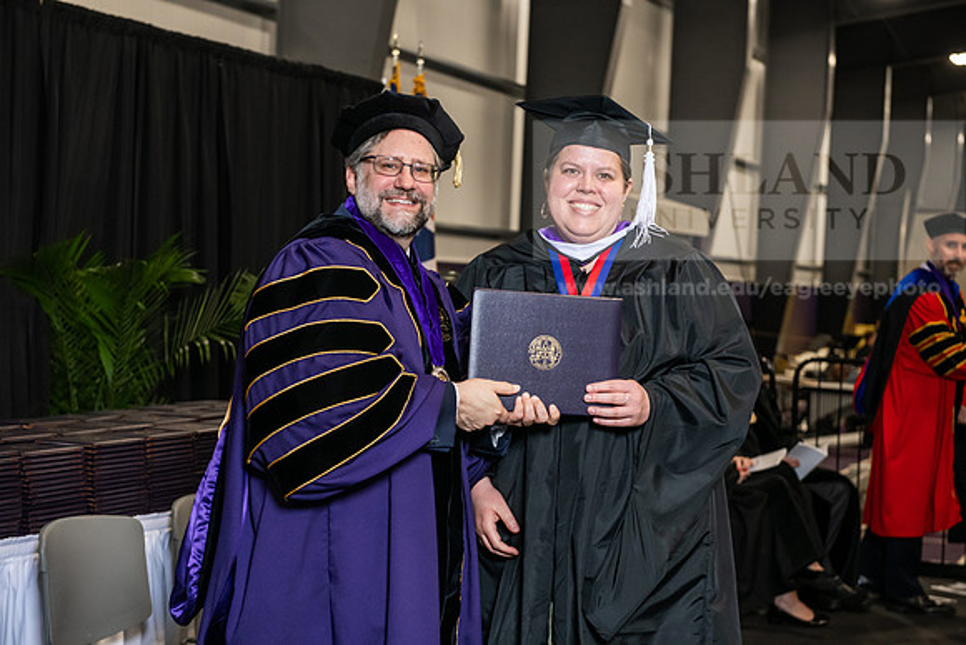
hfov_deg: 28.8
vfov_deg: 19.5
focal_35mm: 70
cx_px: 483
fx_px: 1879
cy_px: 322
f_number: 5
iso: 2000
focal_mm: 70
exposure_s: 1/200
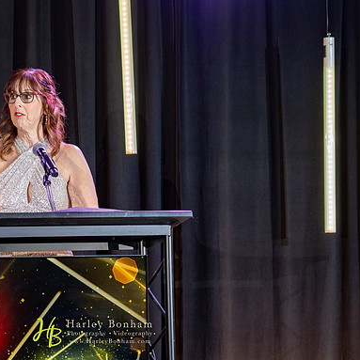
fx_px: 1130
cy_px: 181
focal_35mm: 96
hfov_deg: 18.0
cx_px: 94
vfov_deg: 18.1
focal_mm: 70
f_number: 4
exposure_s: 1/200
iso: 2000
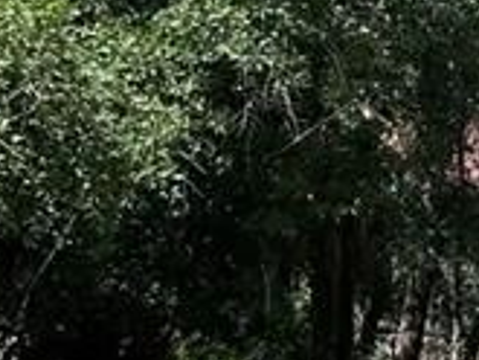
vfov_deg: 9.1
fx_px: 2229
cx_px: 1257
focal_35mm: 161
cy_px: -38
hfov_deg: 10.2
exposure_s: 1/1779
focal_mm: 5.7
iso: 50
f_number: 1.5
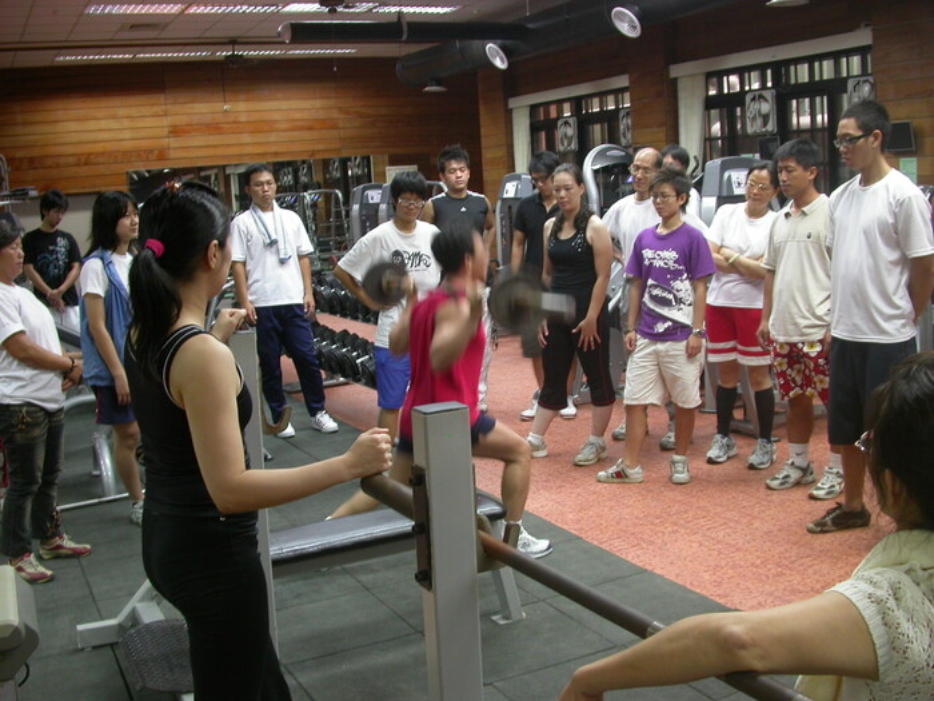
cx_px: 467
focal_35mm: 38
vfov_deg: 37.7
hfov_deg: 49.0
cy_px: 350
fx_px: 1025
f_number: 2.6
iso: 100
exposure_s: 1/15.6
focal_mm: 7.85
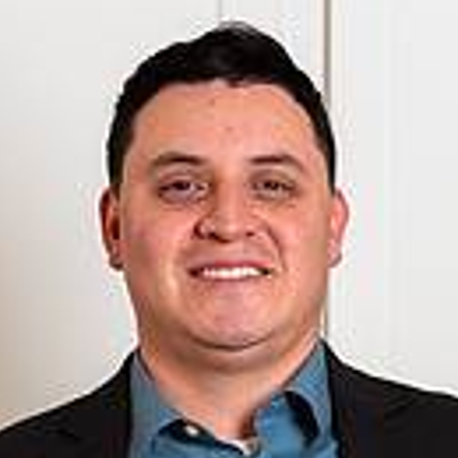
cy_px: 694
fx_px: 3757
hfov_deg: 7.0
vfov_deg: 6.9
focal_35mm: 251
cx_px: 236
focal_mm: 85
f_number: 3.2
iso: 50
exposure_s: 1/160
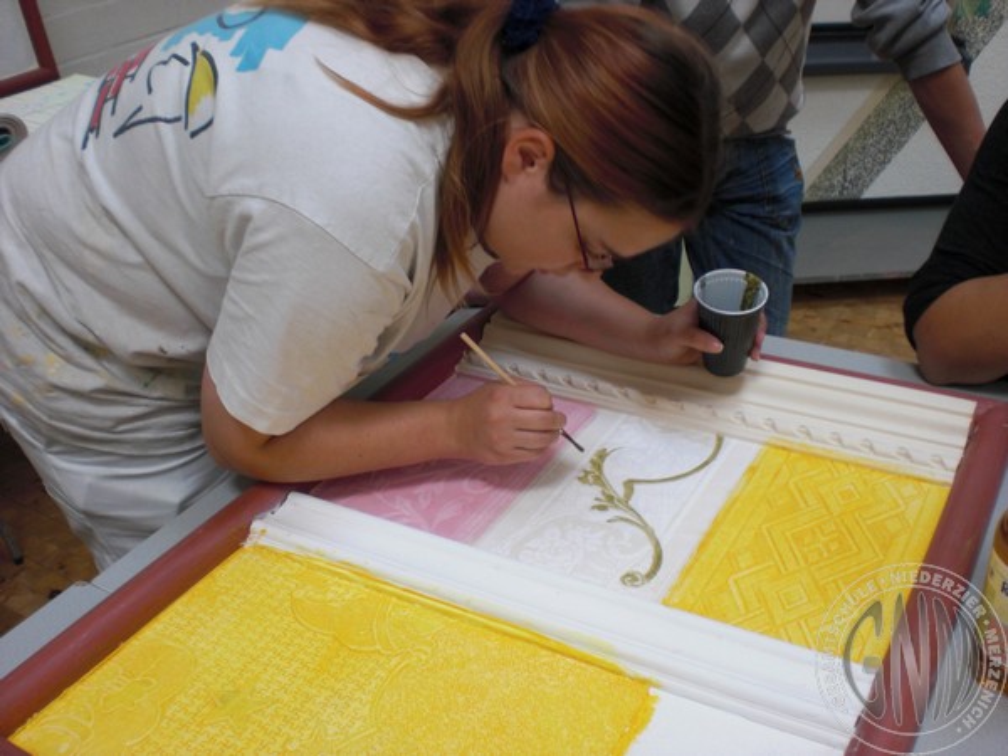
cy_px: 378
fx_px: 1107
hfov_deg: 49.0
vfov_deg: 37.7
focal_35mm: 38
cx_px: 504
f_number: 3.1
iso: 100
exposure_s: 1/80
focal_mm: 6.3
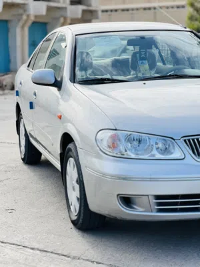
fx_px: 593
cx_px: 100
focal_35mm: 77
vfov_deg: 25.3
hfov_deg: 19.1
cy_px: 134
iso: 25
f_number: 2.8
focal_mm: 9
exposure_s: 1/246
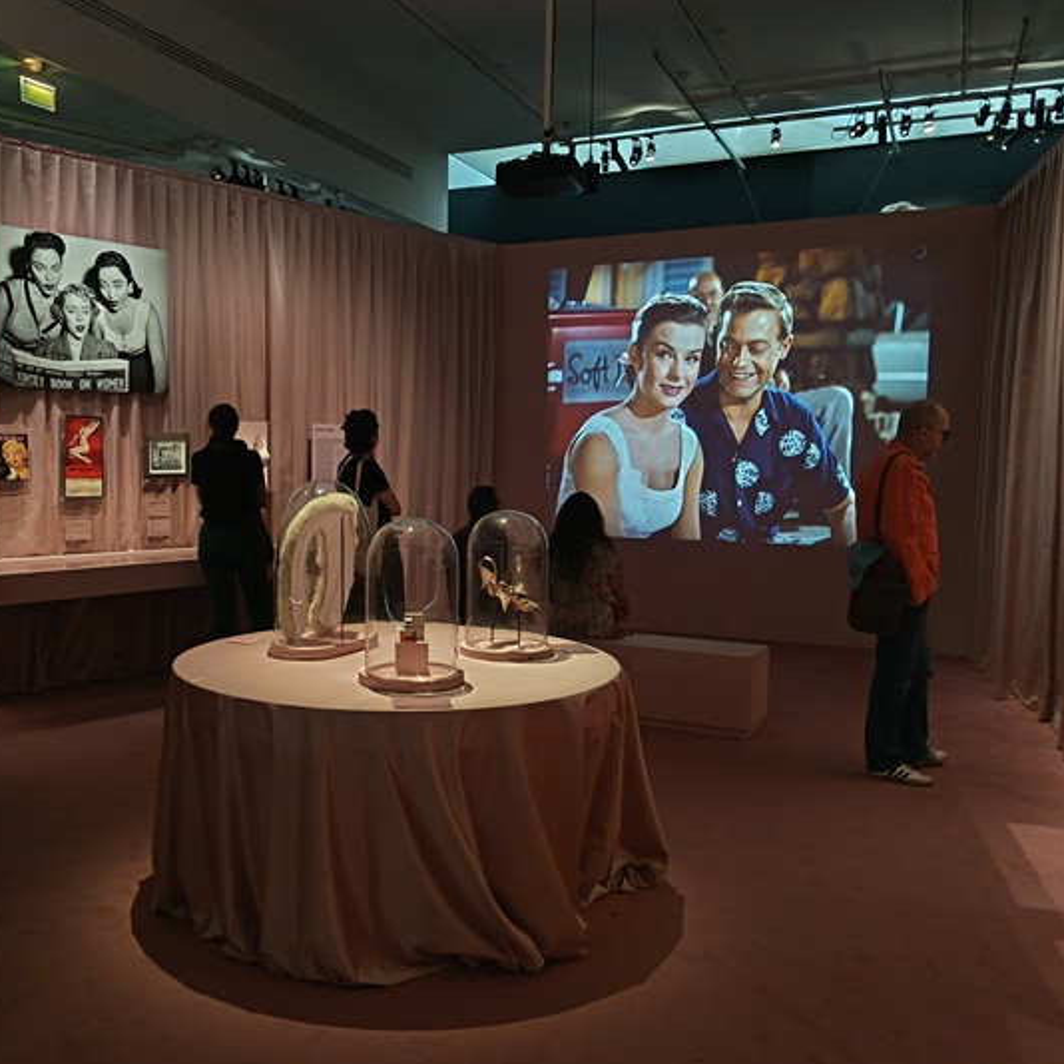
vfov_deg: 52.5
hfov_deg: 52.1
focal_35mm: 31
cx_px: 416
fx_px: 1078
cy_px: 532
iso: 2501
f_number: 1.75
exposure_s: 1/30
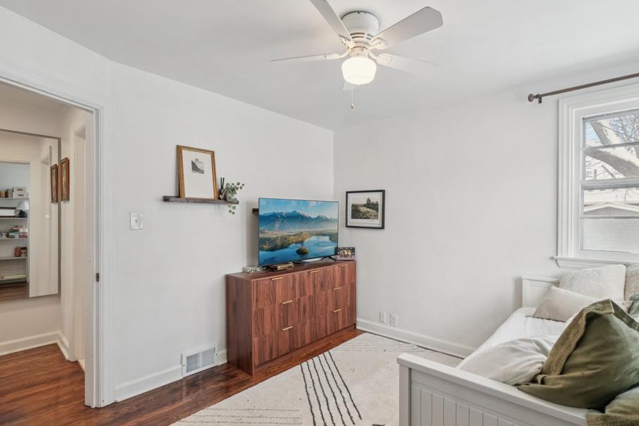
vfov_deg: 70.3
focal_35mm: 17
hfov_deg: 93.0
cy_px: 225
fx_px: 302
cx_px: 350
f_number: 8
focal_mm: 10
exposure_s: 1/30
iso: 400
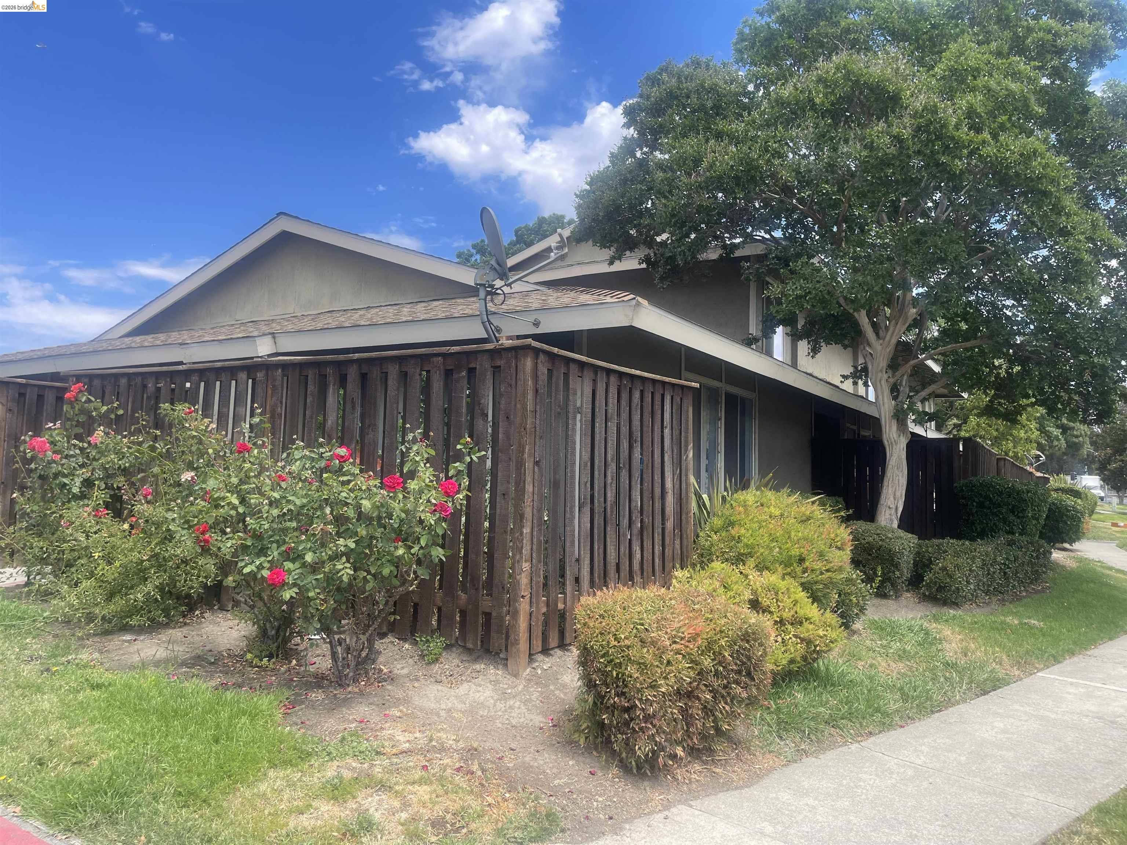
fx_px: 814
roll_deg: -0.8
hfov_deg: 69.4
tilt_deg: +4.2
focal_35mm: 25
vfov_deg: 54.9
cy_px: 422
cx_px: 564
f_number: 1.6
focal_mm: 5.1
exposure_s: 1/1309
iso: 32
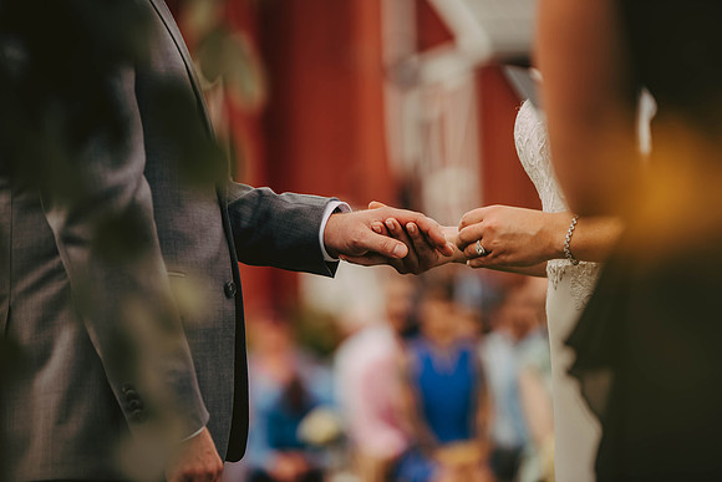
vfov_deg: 7.9
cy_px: 241
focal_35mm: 175
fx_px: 3510
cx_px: 361
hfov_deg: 11.7
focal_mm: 175
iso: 200
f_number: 2.8
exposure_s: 1/1250
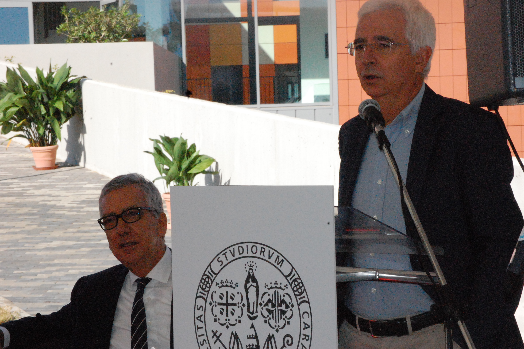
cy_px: 174
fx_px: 1963
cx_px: 262
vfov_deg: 10.1
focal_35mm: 135
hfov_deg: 15.2
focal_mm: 90
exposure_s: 1/500
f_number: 25
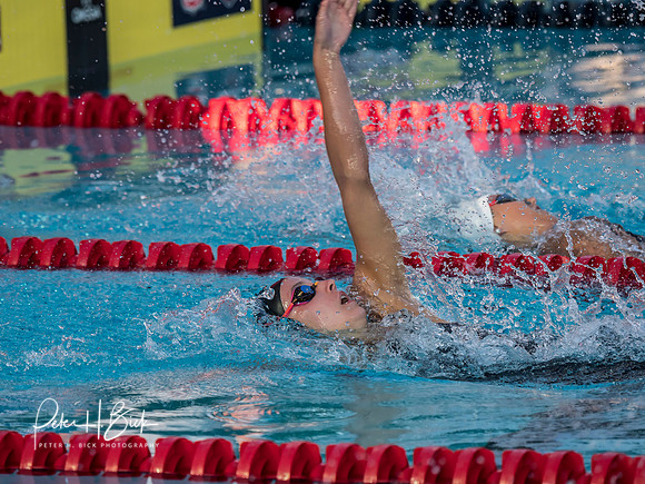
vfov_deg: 3.7
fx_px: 7472
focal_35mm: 401
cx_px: 322
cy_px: 242
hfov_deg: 4.9
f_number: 4.5
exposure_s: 1/1000
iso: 400
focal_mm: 200
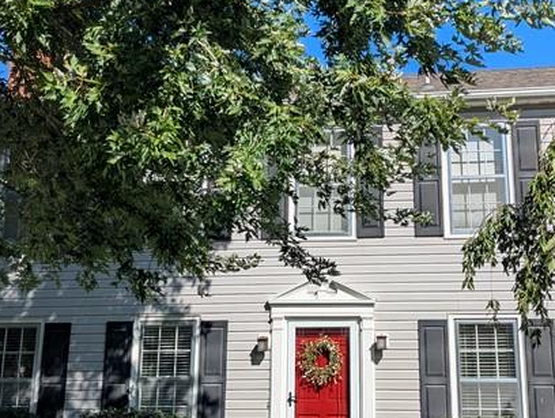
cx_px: 275
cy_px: 159
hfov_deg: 32.1
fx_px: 963
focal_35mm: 60
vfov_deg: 24.4
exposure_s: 1/2571
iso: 46
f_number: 1.85
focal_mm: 6.81
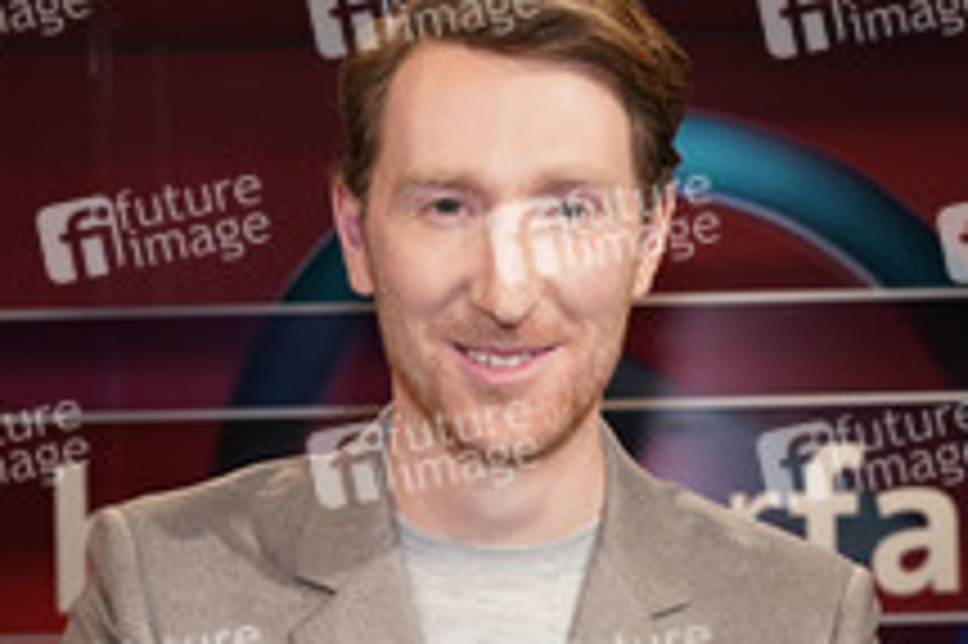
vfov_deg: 15.3
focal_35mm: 88
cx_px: 484
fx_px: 2364
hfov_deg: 23.1
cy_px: 567
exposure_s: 1/125
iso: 1600
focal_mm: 42
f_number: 5
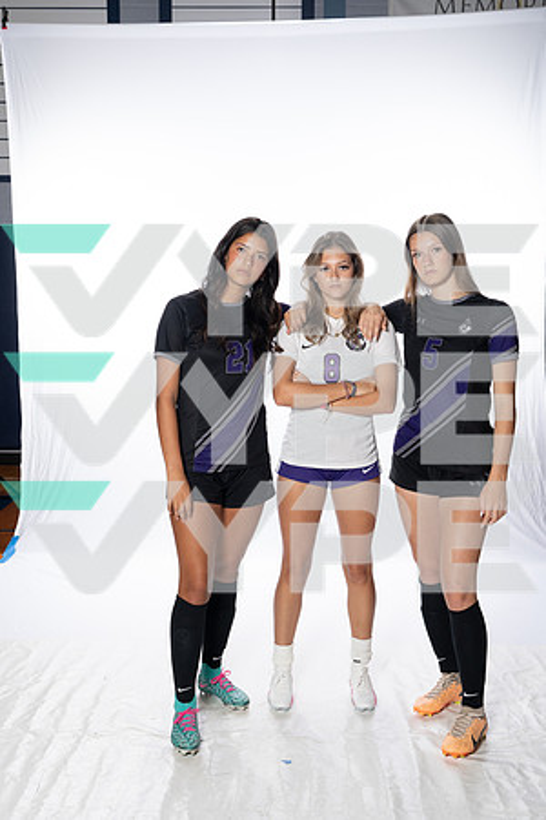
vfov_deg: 42.7
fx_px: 1046
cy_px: 410
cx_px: 273
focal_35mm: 46
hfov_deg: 29.2
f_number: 8
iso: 800
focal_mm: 46
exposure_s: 1/250
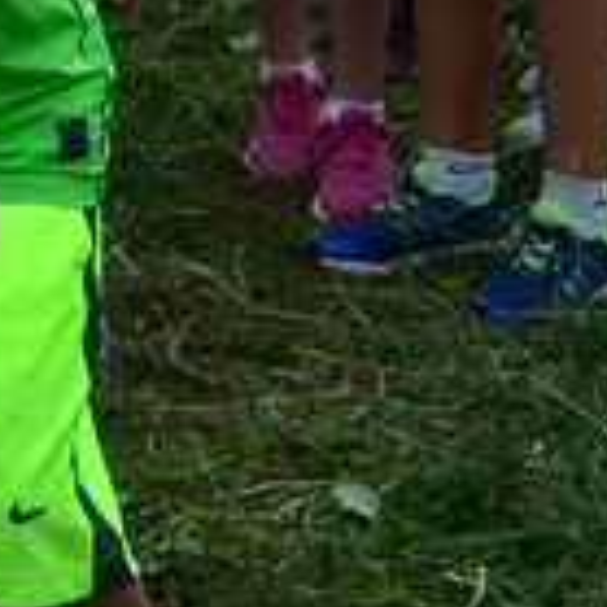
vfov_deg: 8.7
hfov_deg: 8.4
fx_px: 3730
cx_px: -908
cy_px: -683
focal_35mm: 188
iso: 100
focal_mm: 20
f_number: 3.5
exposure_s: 1/1250
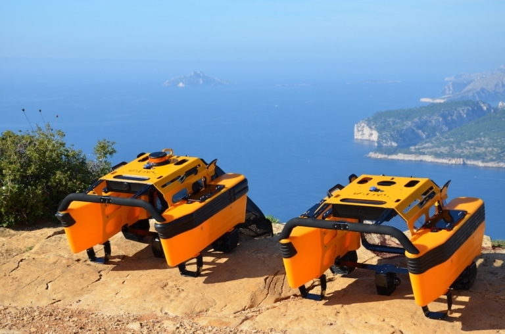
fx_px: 1007
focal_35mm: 72
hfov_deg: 28.1
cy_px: 167
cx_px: 252
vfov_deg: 18.8
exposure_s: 1/250
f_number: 8
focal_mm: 48
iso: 100
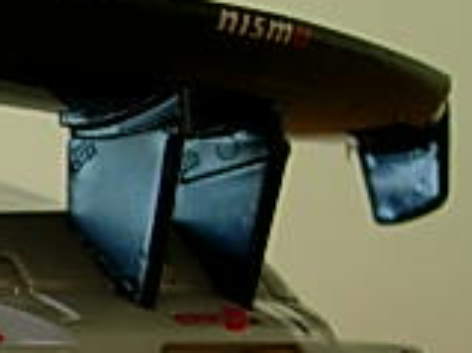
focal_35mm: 153
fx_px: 2085
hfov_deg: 11.9
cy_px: 335
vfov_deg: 9.6
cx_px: -395
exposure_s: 1/32
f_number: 2.8
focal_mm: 7.8
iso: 81
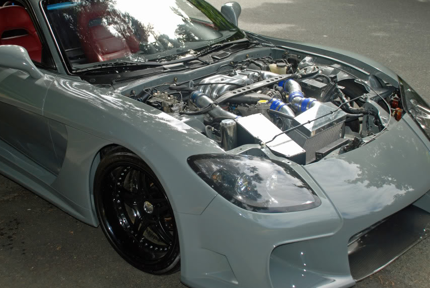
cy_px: 130
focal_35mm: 56
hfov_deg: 35.8
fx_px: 665
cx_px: 193
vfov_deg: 24.4
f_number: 4.2
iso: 100
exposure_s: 1/160
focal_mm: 31
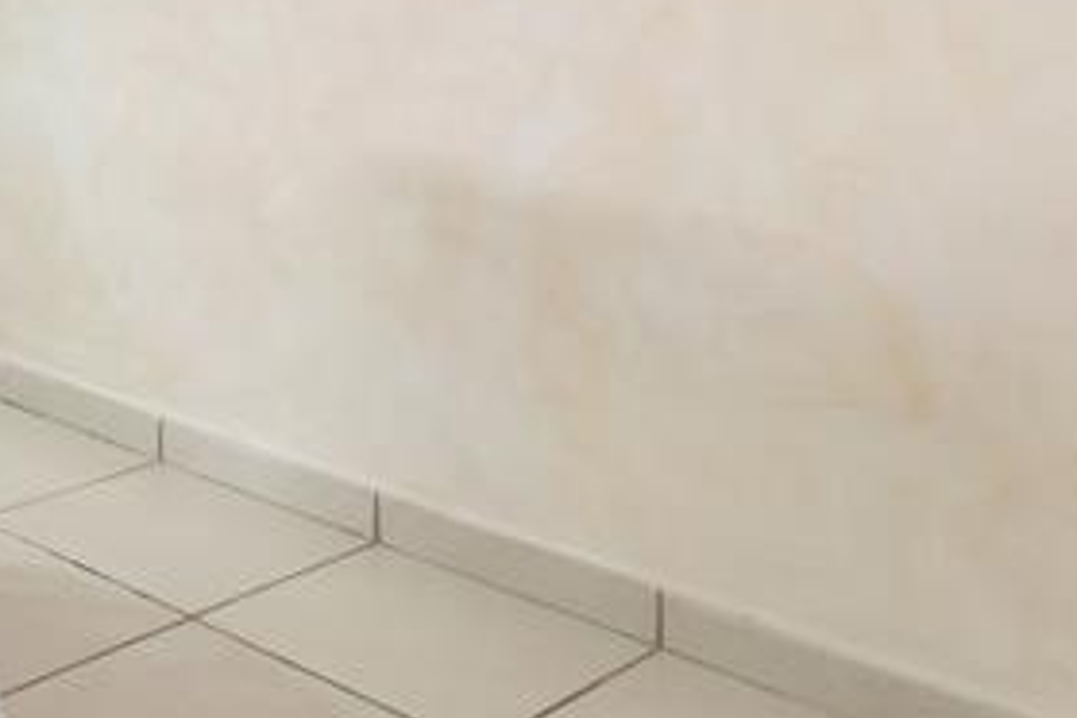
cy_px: -93
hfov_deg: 30.6
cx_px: -224
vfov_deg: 23.0
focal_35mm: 55
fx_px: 1645
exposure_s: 1/6
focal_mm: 10
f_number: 9
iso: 250
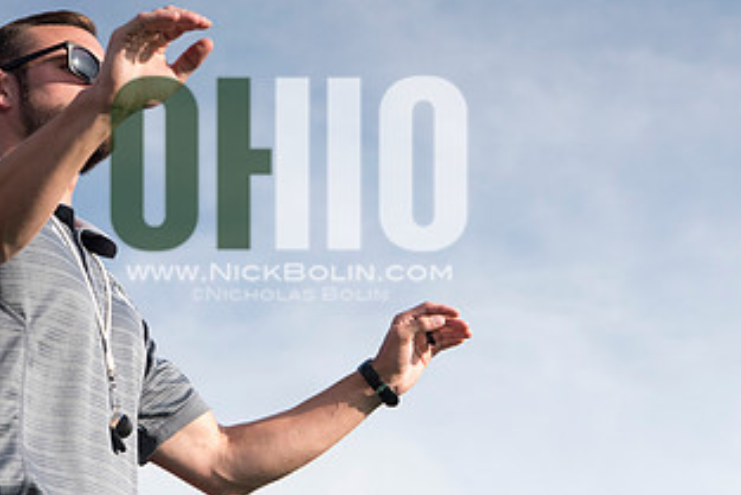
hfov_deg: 17.8
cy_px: 188
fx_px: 2368
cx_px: 289
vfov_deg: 11.9
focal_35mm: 115
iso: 800
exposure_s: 1/4000
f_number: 5.6
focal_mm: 62
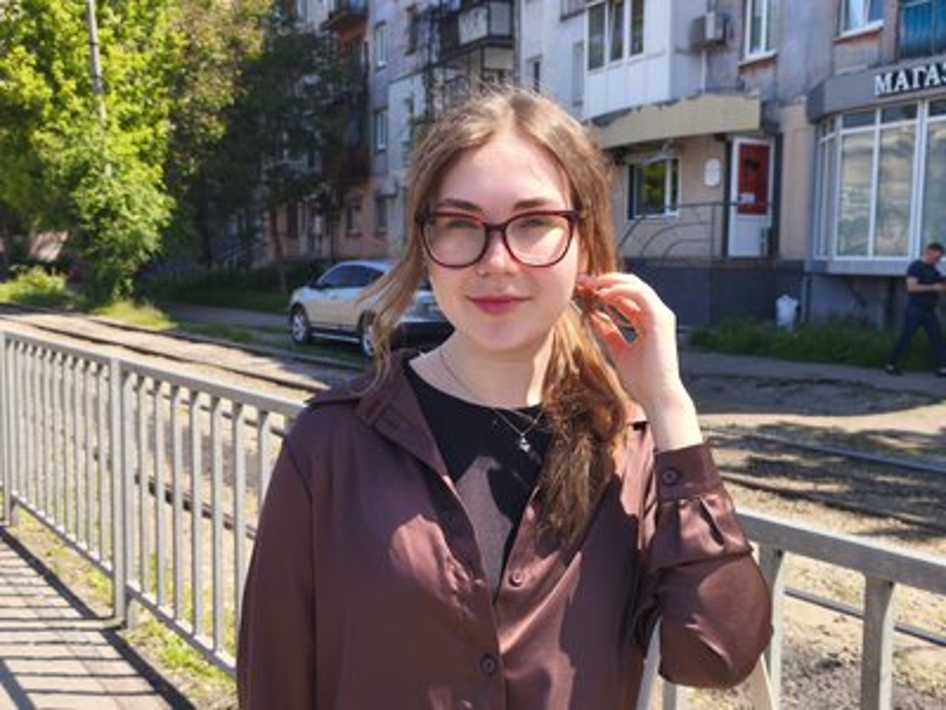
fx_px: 1066
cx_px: 473
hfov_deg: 47.9
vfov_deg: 36.8
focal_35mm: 39
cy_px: 355
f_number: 1.7
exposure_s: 1/1533
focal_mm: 5.35
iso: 80
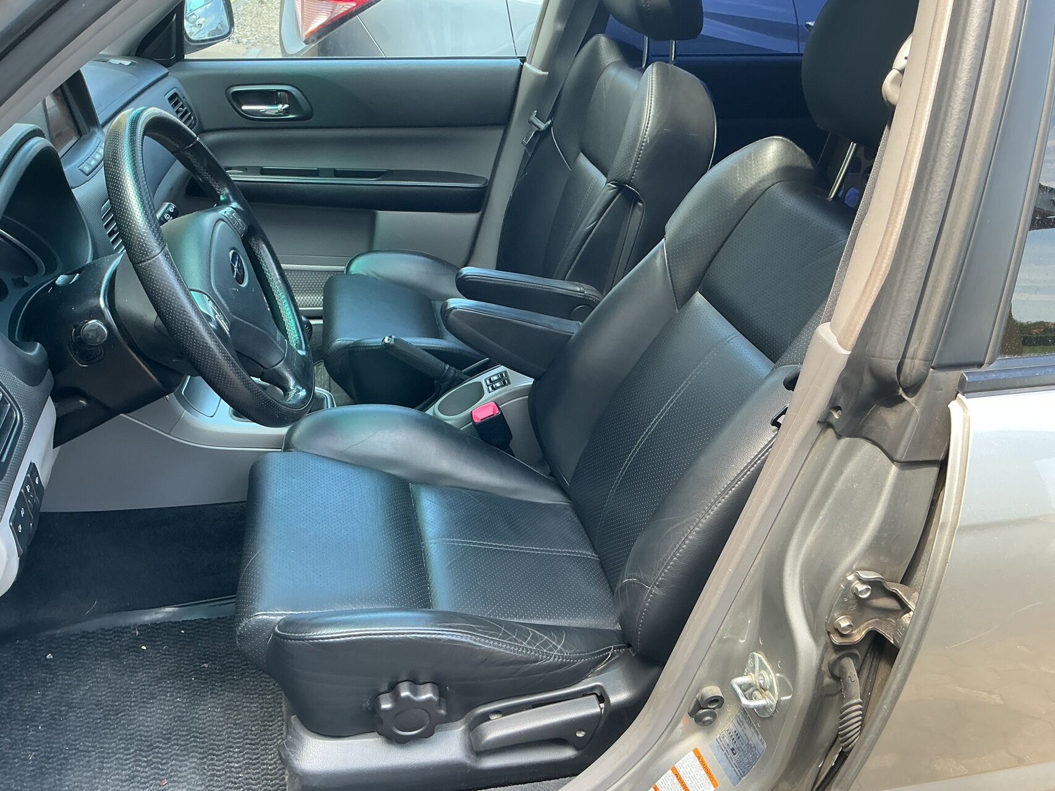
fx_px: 884
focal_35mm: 29
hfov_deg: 61.7
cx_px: 528
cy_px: 396
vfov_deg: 48.2
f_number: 1.8
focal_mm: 3
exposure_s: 1/120
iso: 64
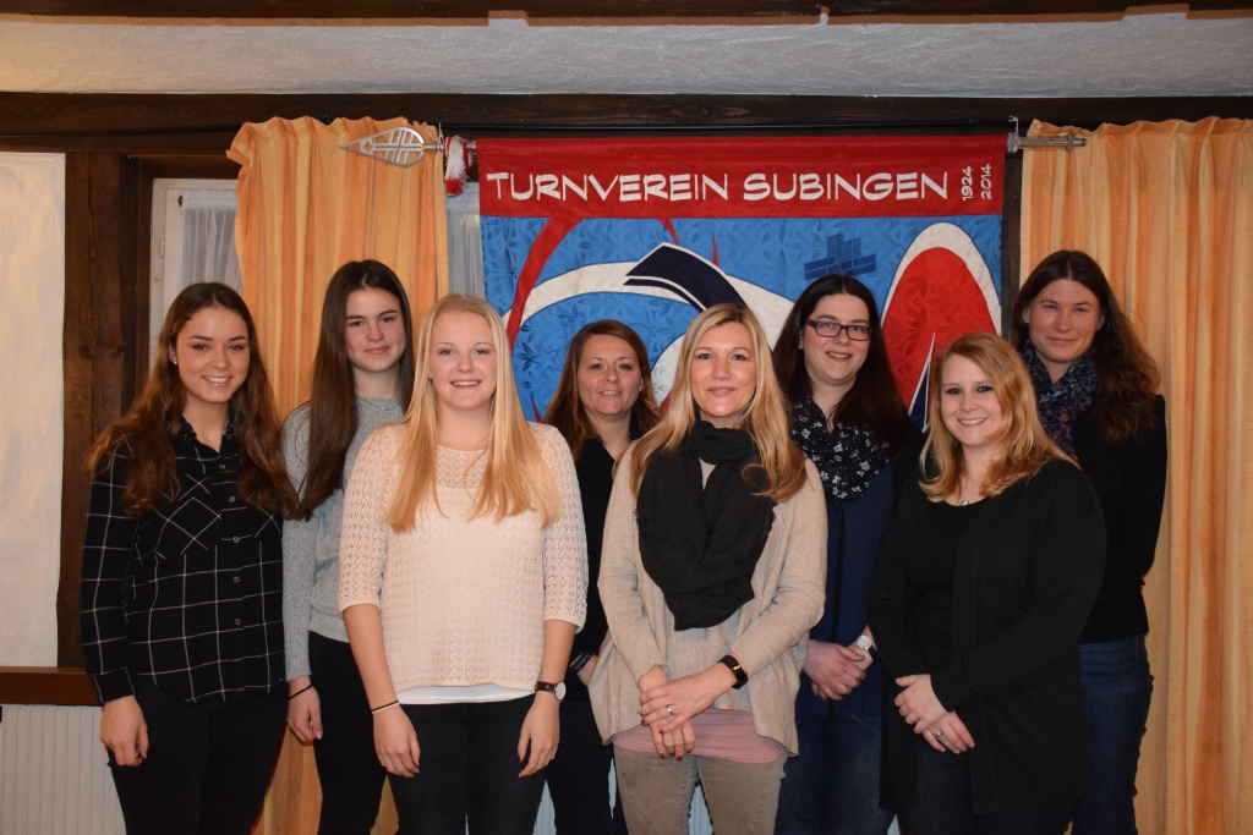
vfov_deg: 38.4
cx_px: 626
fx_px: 1201
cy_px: 418
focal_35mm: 34
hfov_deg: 55.1
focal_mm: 23
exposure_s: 1/60
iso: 3200
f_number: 3.8
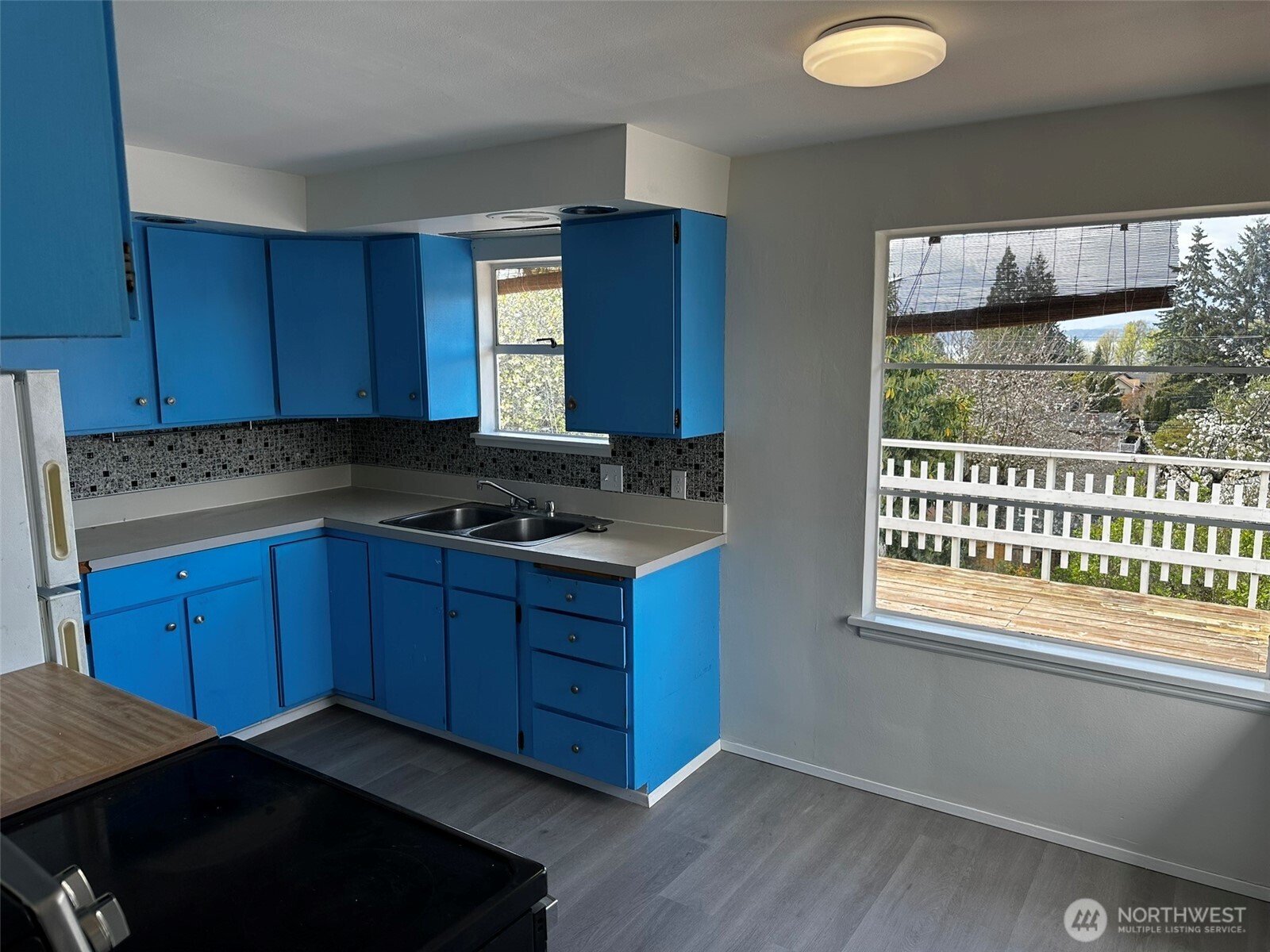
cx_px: 635
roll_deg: +0.3
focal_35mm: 24
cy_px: 476
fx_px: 881
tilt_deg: -8.8
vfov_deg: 56.8
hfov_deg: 71.6
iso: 80
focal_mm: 6.86
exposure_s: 1/521
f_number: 1.78
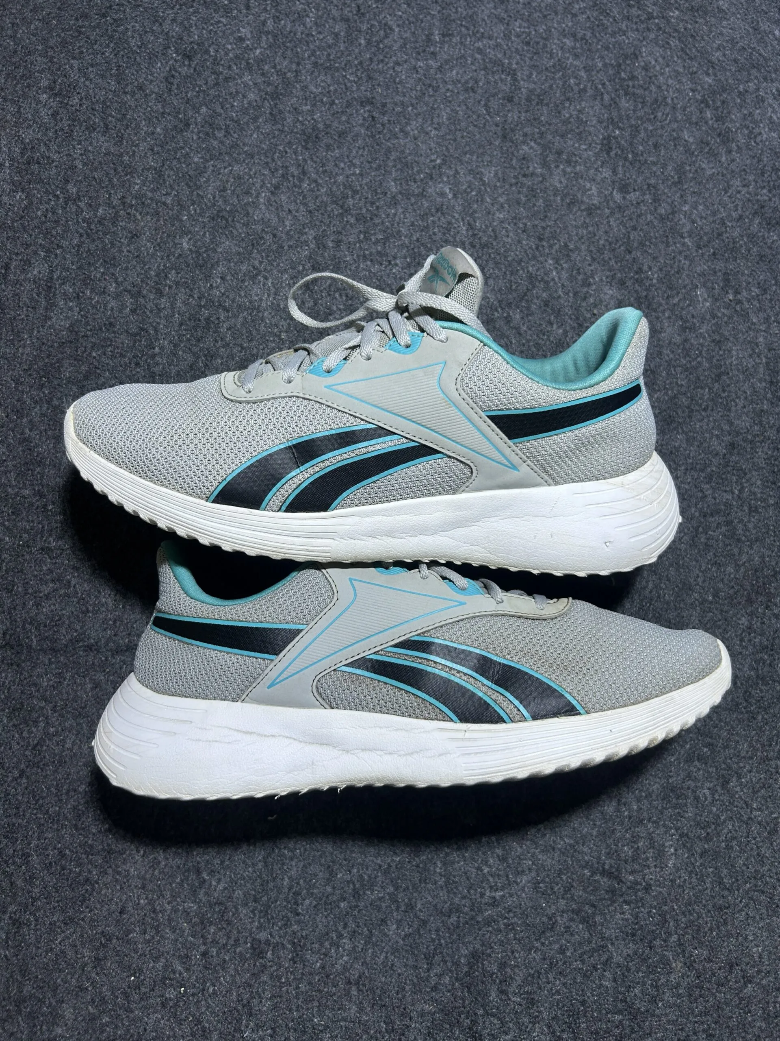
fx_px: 781
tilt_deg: -53.6
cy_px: 520
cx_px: 390
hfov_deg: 53.1
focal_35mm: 26
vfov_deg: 67.3
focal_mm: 5.7
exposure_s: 1/100
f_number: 1.5
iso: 40
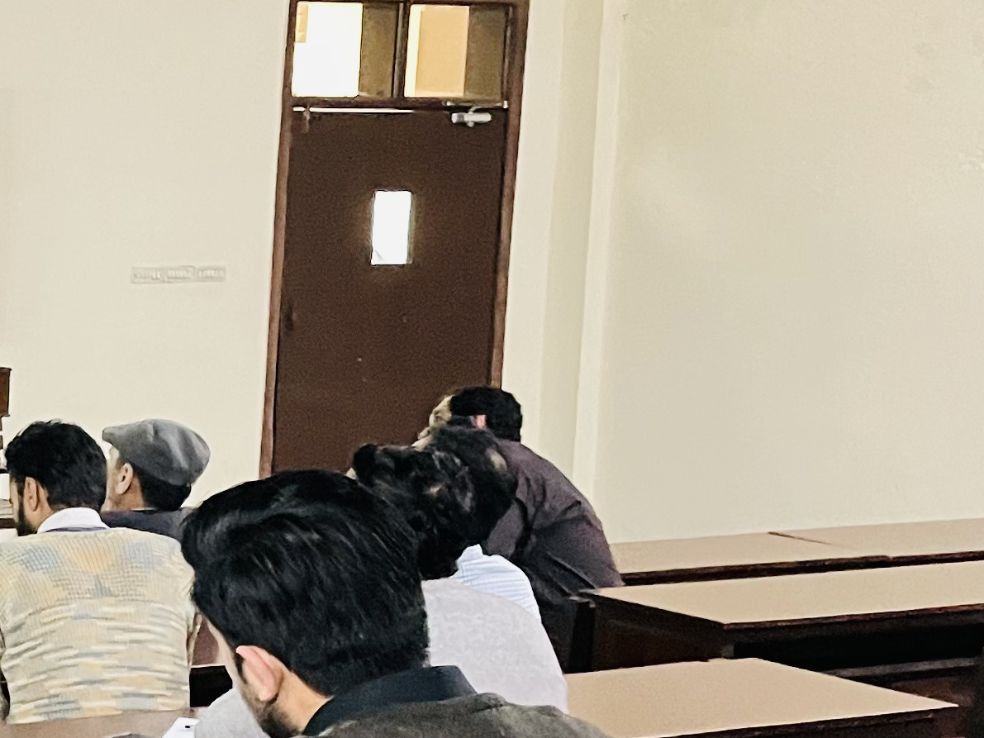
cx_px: -621
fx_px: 2501
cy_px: 501
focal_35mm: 88
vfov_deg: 16.7
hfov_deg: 18.7
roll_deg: -0.5
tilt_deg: -7.9
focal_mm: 4.2
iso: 1000
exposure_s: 1/20
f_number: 1.6
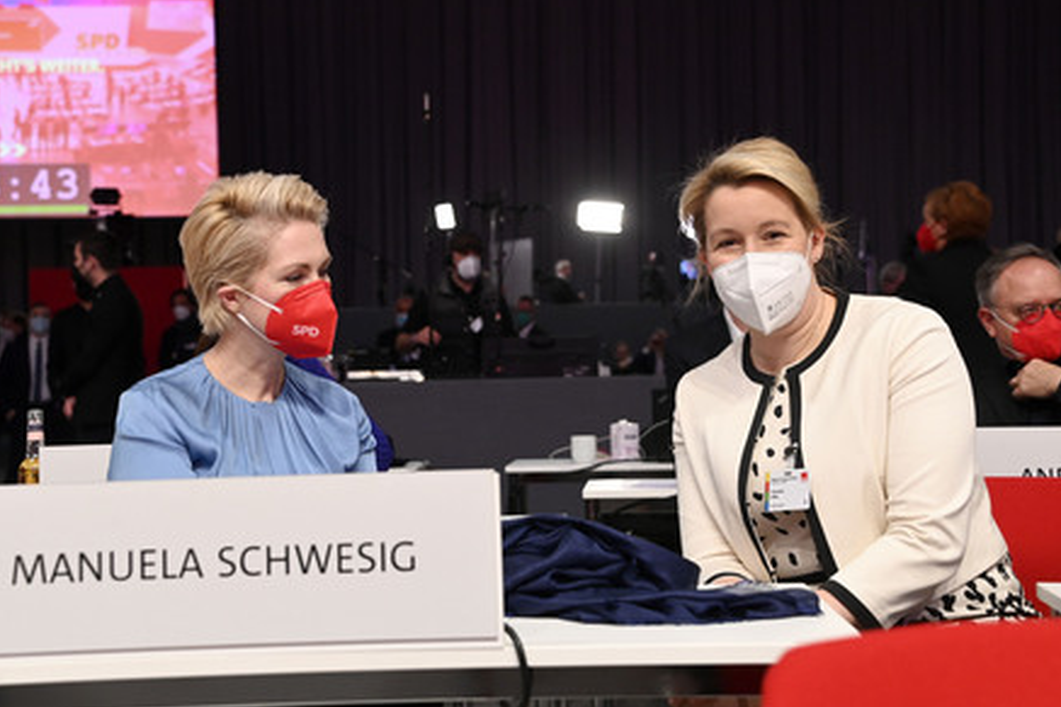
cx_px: 523
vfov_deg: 21.2
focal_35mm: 64
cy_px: 352
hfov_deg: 31.4
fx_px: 1885
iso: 5000
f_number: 5.6
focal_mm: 62
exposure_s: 1/320
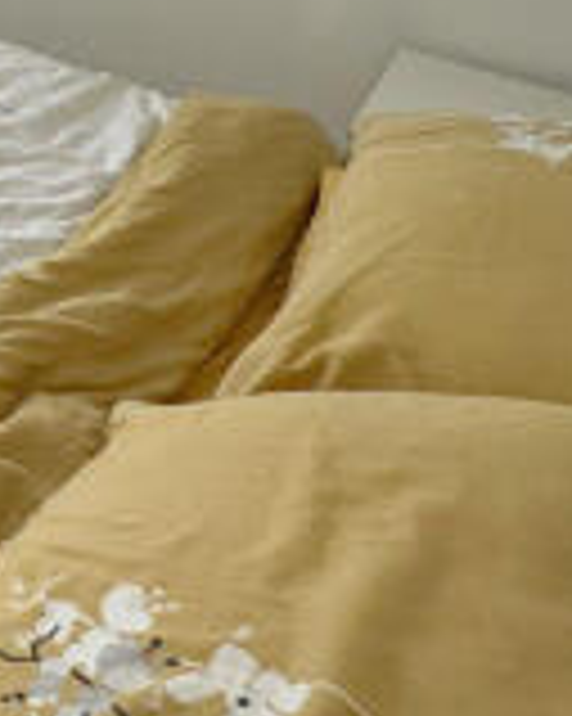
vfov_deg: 31.6
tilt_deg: -17.2
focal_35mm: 50
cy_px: -133
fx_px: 1059
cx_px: -466
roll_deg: -0.4
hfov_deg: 20.7
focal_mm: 2.22
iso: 64
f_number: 2.2
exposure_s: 1/99
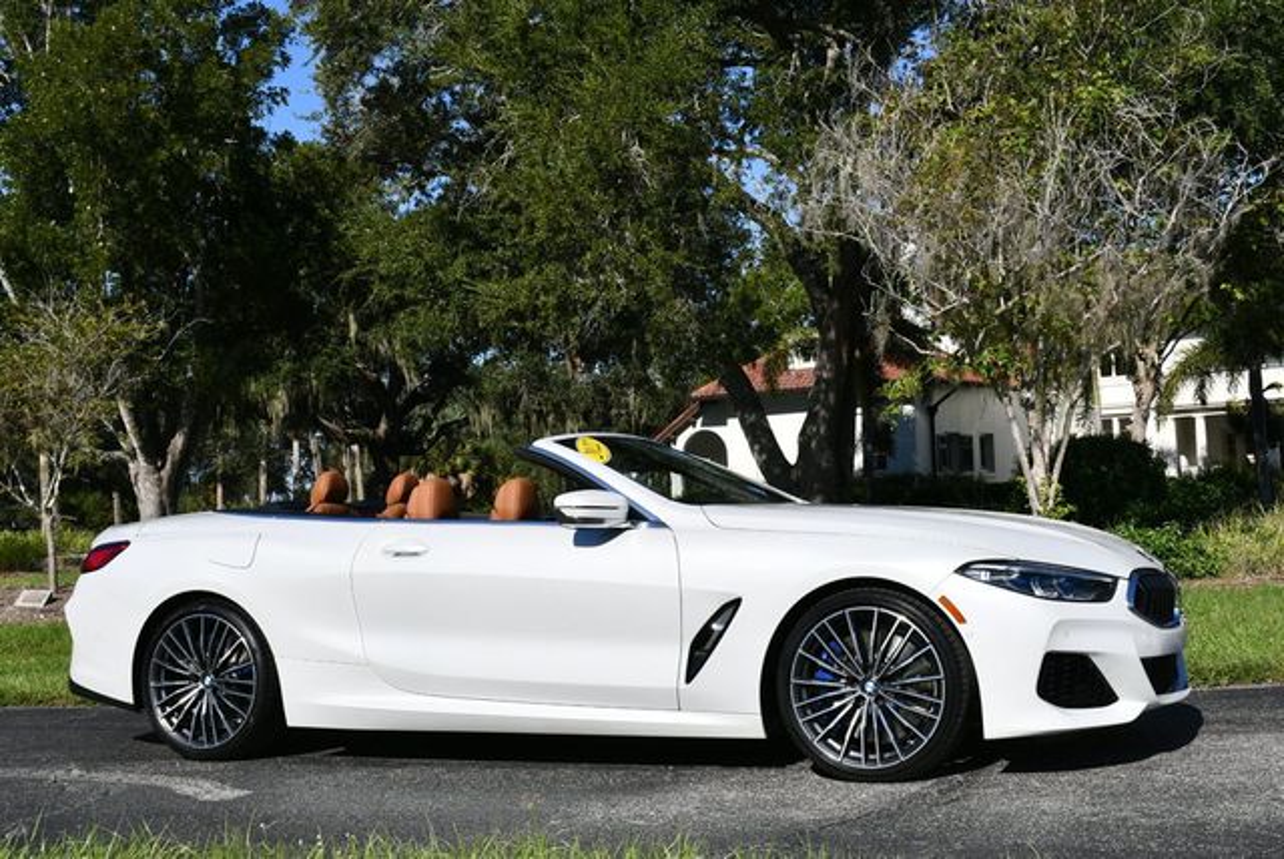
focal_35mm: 48
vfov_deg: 28.1
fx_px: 1714
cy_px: 430
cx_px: 642
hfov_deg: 41.1
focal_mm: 24
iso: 100
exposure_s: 1/320
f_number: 9
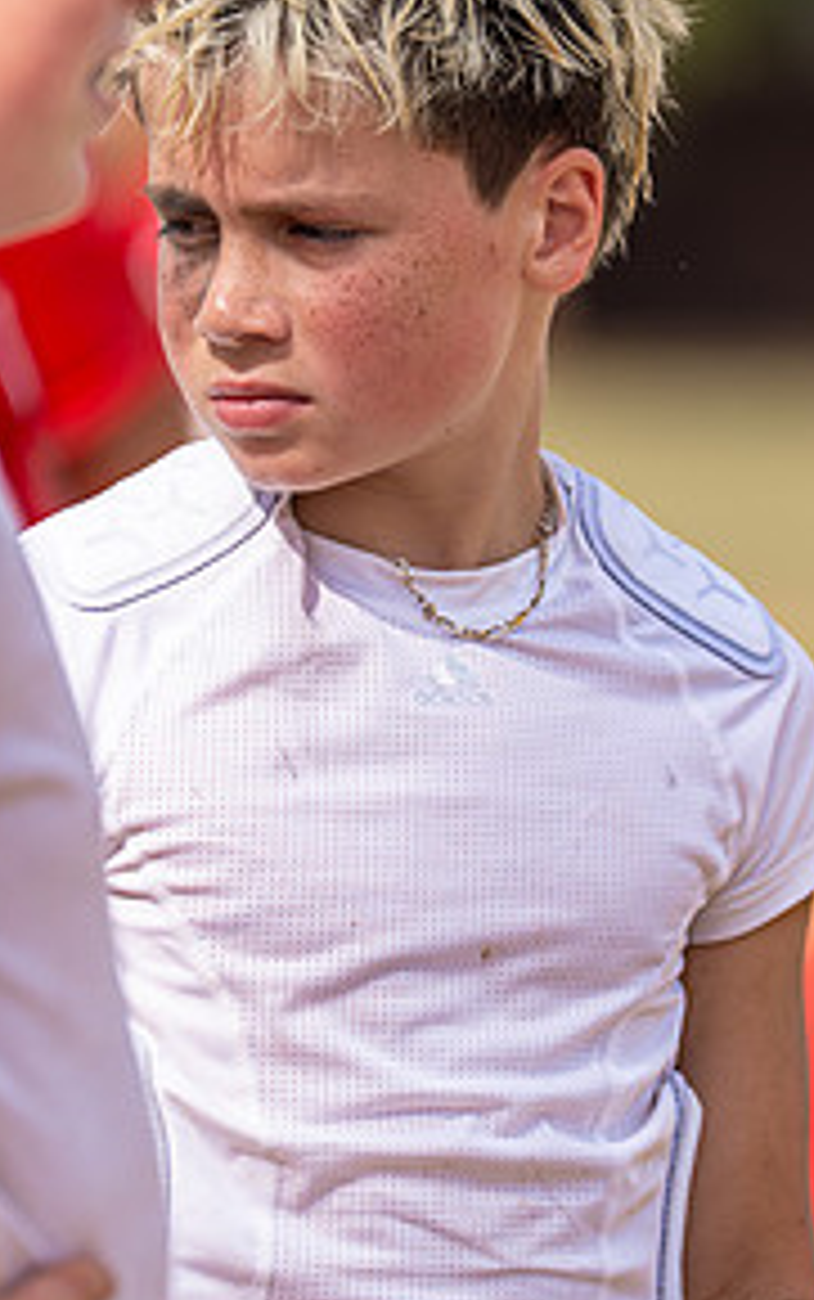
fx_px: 22222
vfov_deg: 3.3
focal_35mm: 627
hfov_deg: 2.1
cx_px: 342
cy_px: 499
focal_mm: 200
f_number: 2.8
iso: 160
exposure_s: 1/5000
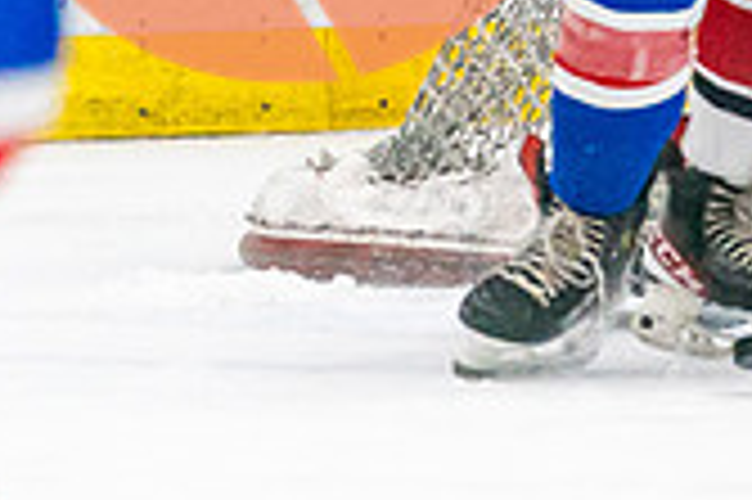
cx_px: 1485
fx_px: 22621
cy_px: -50
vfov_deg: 1.3
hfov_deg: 1.9
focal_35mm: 1084
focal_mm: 200
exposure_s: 1/1250
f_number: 2.8
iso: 3200
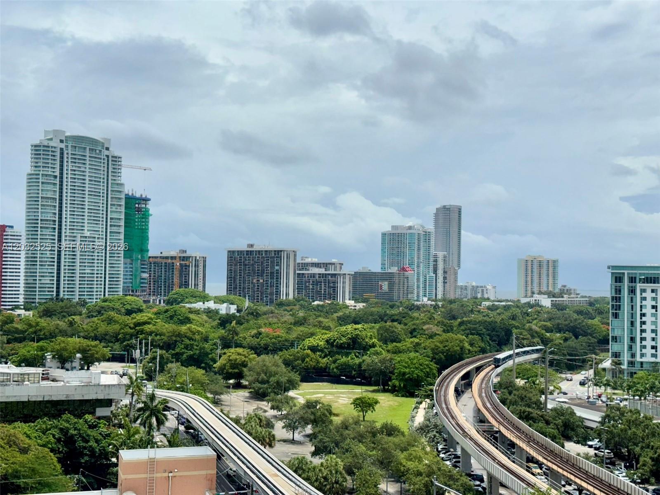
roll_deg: -1.0
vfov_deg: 30.3
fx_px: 915
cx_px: 330
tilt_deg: +1.5
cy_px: 248
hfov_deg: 39.7
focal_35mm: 48
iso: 64
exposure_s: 1/9009
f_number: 1.78
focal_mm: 6.76
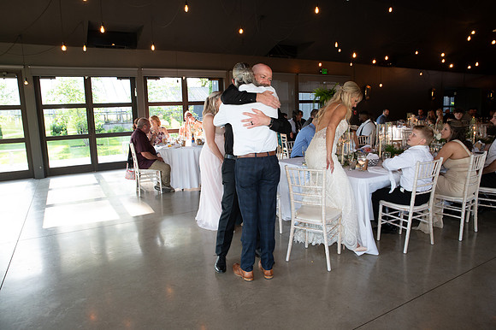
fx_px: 330
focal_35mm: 24
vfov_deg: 53.1
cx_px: 248
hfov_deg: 73.8
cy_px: 165
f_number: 5
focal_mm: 24
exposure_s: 1/125
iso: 1000
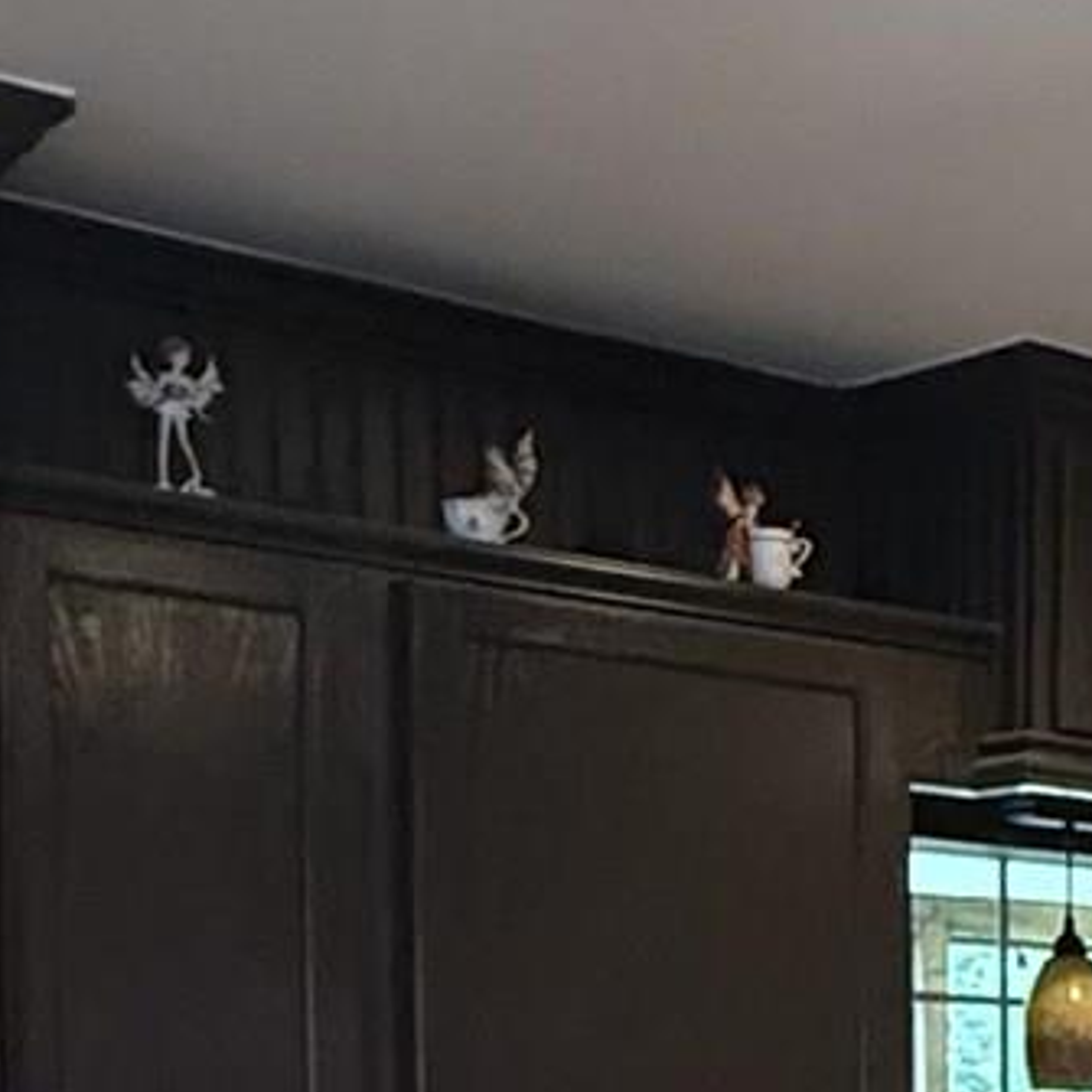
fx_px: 3034
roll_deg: -0.5
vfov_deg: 19.1
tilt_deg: -2.9
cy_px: 1353
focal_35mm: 85
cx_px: 1770
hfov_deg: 17.7
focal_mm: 2.22
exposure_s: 1/60
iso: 1000
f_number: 2.2
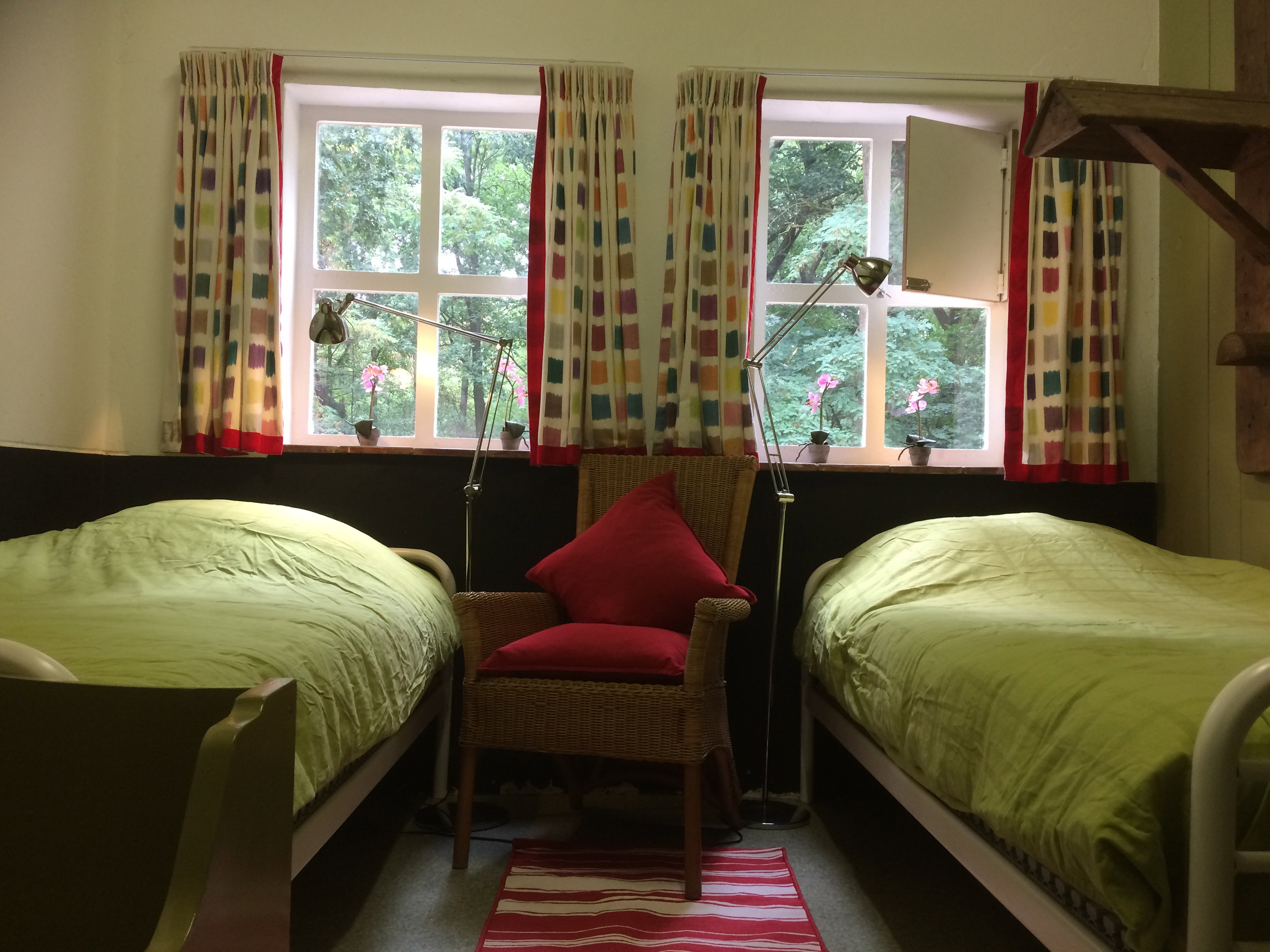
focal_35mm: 29
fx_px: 1064
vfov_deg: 48.2
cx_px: 635
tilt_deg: -0.5
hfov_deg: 61.7
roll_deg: -1.6
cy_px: 476
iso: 125
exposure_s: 1/33
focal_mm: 4.15
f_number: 2.2
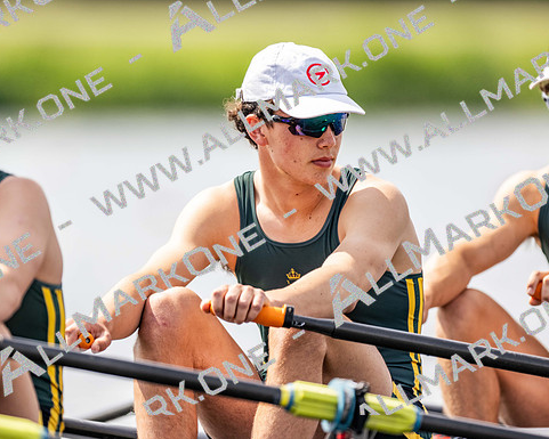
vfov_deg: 2.3
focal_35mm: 679
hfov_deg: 2.8
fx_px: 11035
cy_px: 220
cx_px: 232
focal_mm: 600
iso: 640
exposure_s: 1/2500
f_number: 4
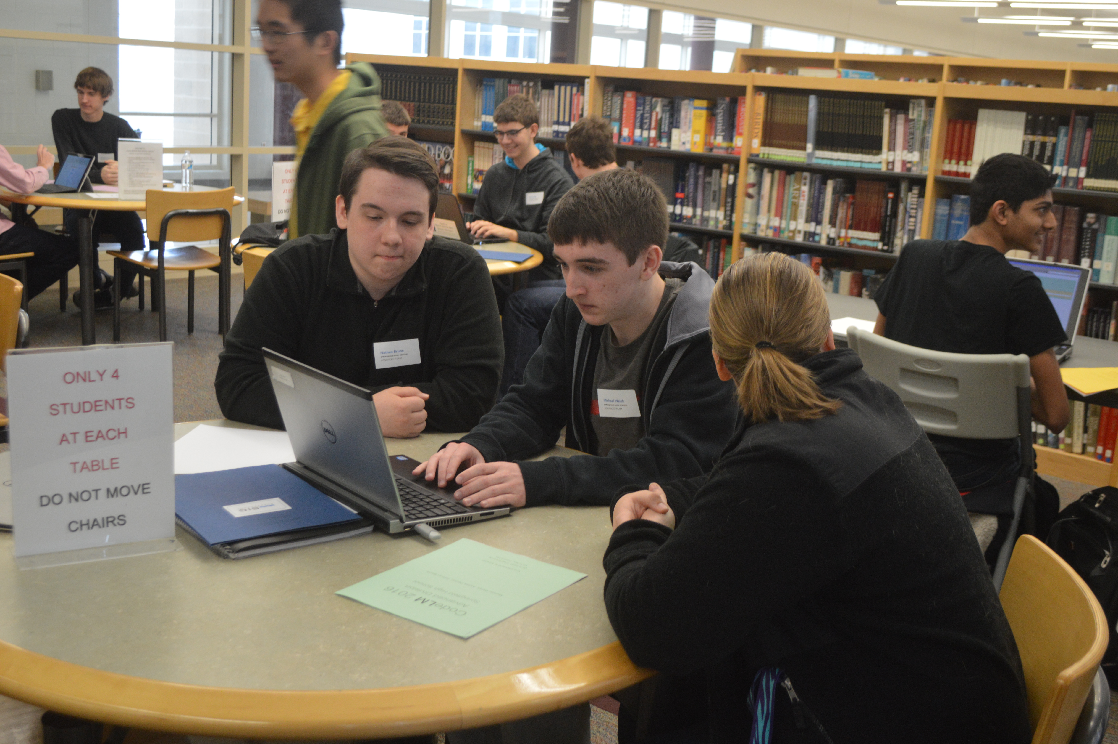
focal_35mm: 39
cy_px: 372
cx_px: 559
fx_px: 1210
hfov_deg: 49.6
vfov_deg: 34.1
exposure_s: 1/60
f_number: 4.2
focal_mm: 26
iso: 800
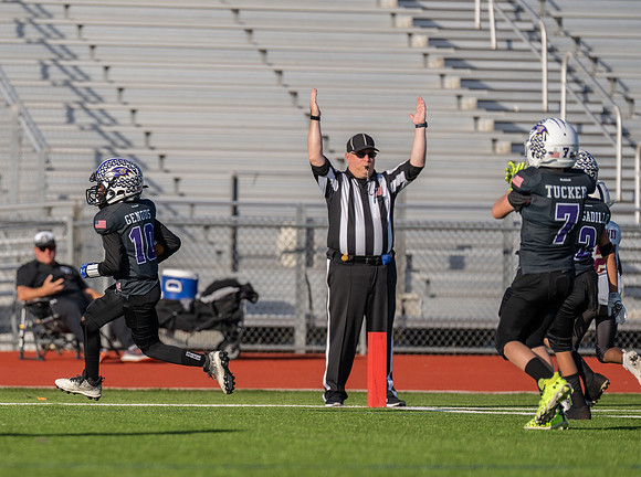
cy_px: 283
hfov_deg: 6.2
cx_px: 118
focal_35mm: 322
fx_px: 5940
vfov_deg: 4.6
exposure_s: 1/3200
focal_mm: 200
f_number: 2.8
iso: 160
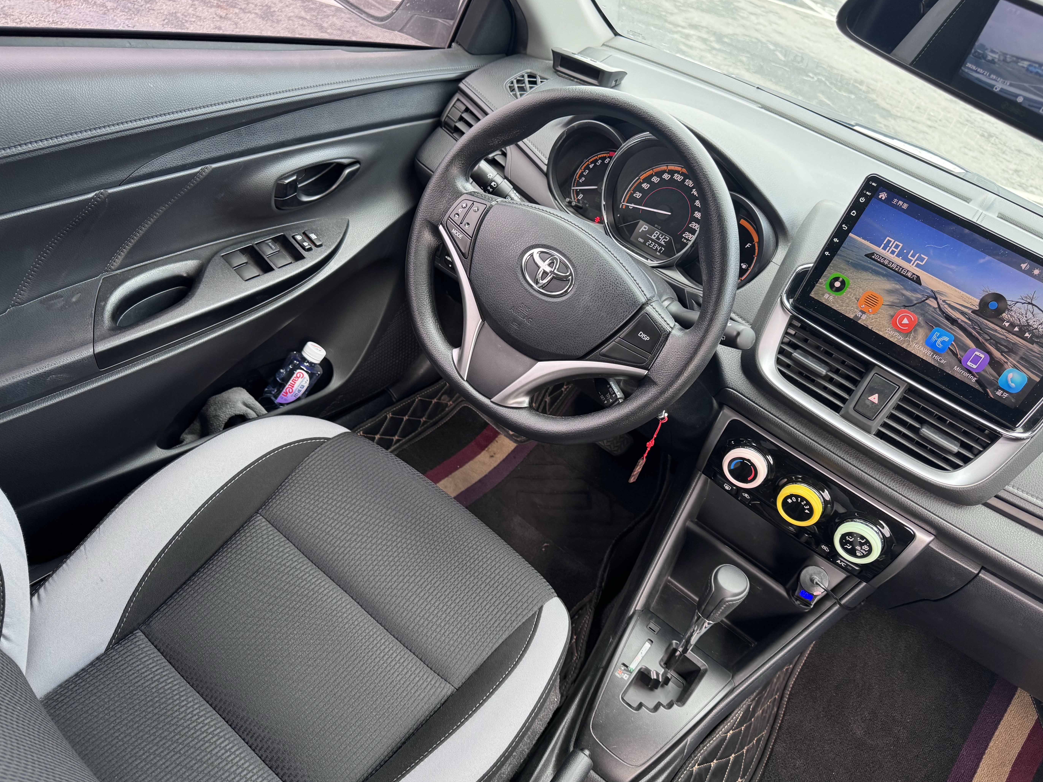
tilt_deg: -36.5
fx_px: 753
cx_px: 528
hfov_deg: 69.4
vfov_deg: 54.9
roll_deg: -20.1
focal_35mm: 25
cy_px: 379
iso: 160
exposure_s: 1/121
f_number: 1.78
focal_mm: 6.76
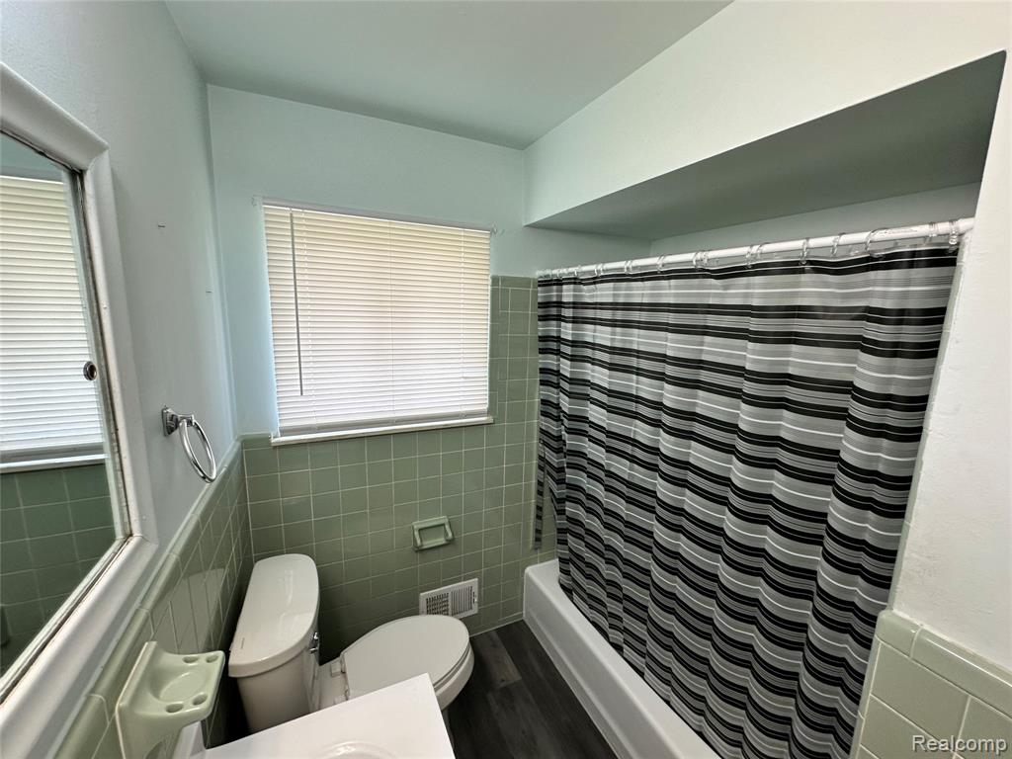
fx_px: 409
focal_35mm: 14
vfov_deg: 85.7
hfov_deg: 102.1
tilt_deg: -10.4
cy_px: 380
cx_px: 506
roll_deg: -2.0
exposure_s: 1/99
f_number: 2.2
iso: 80
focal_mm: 2.22
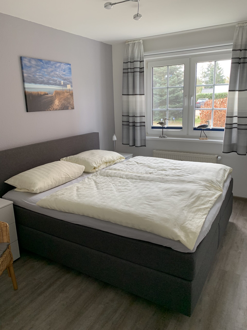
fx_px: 247
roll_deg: +1.7
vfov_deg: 67.3
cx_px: 124
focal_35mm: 26
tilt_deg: -14.4
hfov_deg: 53.1
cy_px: 165
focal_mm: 4.25
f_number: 1.8
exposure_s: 1/102
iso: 100
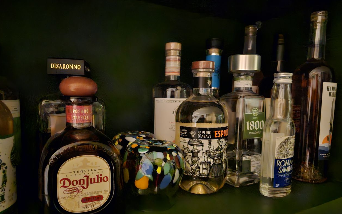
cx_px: 170
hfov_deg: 72.5
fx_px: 233
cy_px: 121
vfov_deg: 49.1
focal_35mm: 25
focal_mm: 6.3
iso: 5000
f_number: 1.7
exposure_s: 1/4
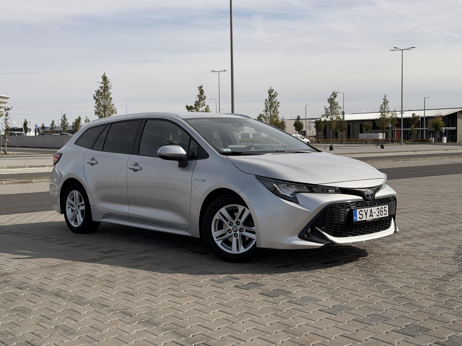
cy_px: 173
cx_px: 231
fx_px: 641
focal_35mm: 48
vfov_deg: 30.3
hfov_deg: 39.7
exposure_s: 1/6536
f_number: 1.78
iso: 64
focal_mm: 6.76
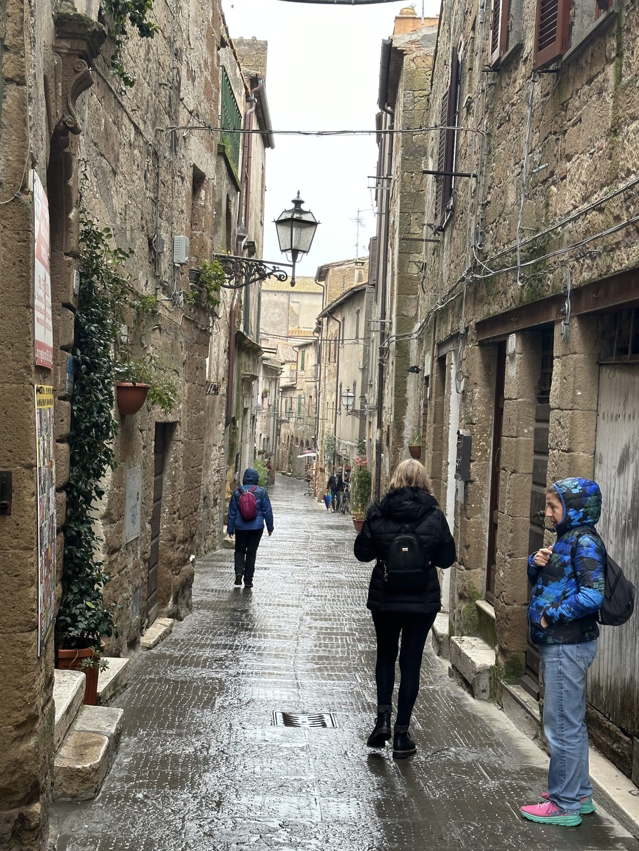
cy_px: 433
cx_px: 319
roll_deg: -3.6
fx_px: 1206
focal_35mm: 49
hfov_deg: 29.7
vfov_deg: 38.9
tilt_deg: -2.3
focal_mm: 6.86
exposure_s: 1/121
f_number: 1.78
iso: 50
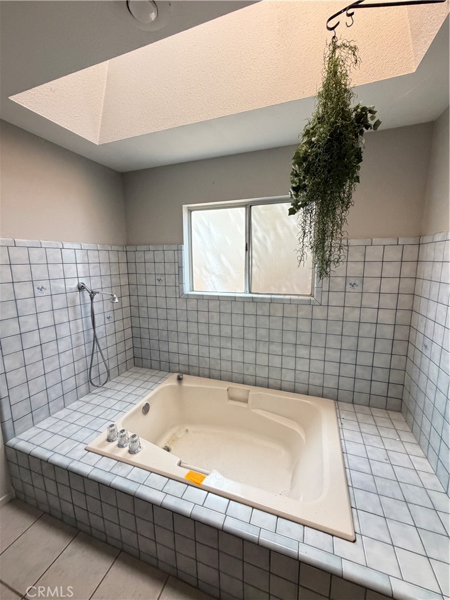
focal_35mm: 14
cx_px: 225
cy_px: 300
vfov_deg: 102.1
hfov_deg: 85.7
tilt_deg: -10.2
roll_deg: +0.8
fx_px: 243
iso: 400
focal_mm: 2.22
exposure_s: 1/60
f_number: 2.2
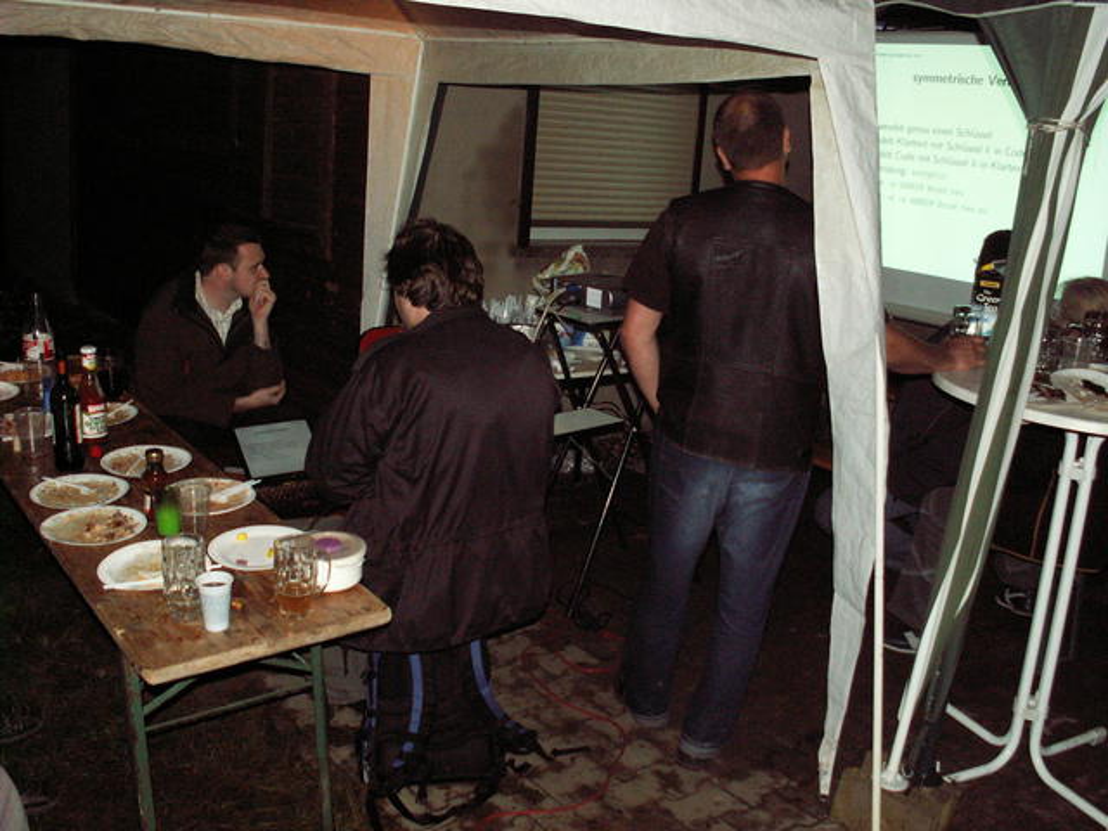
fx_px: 1120
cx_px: 554
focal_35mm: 35
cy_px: 416
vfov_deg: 40.7
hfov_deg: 52.6
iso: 160
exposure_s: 1/40
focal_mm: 5.86
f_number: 2.8
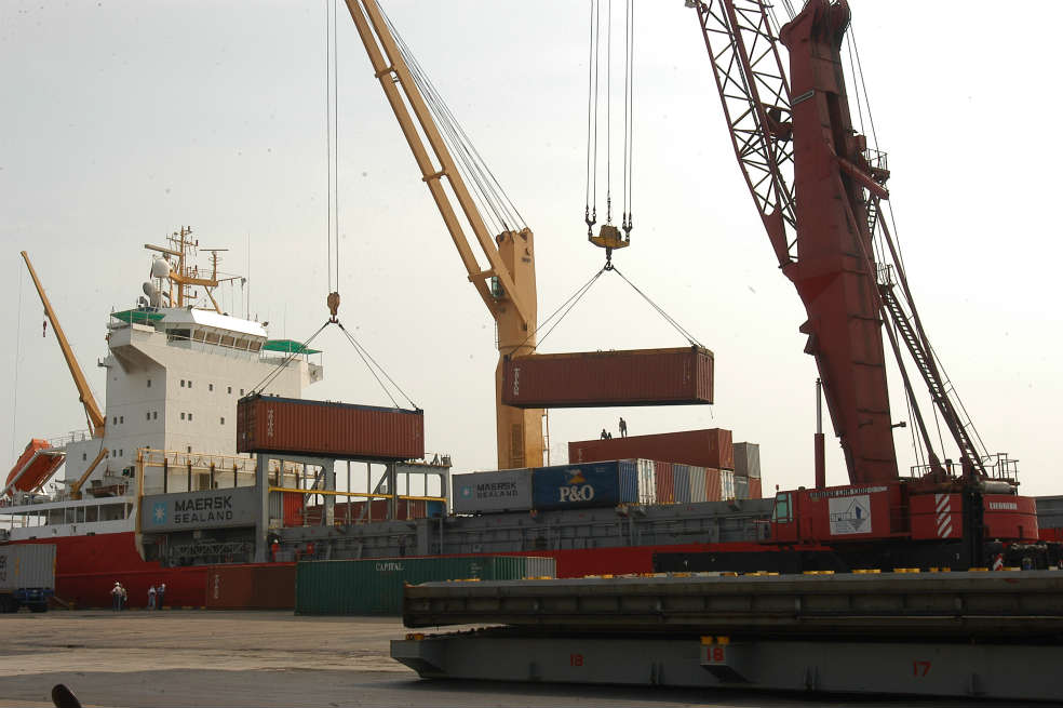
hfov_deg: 46.4
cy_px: 354
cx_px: 532
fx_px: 1239
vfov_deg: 31.9
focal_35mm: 42
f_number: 10
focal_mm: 28
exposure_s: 1/200
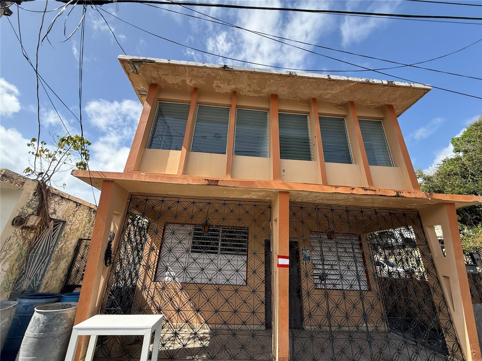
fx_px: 195
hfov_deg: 102.1
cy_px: 180
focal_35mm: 14
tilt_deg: +25.2
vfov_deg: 85.7
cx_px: 241
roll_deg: -2.4
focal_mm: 2.22
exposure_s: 1/760
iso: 64
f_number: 2.2
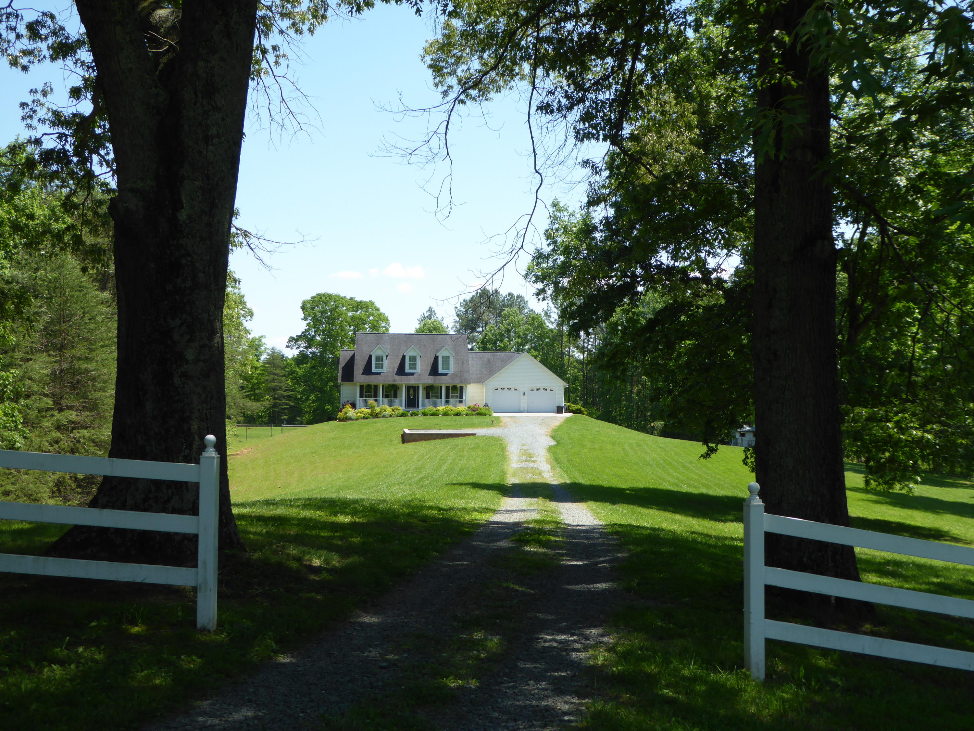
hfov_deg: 46.8
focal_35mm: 40
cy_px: 366
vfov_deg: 36.0
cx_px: 487
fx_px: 1125
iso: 100
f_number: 3.8
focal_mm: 7.2
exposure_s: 1/400
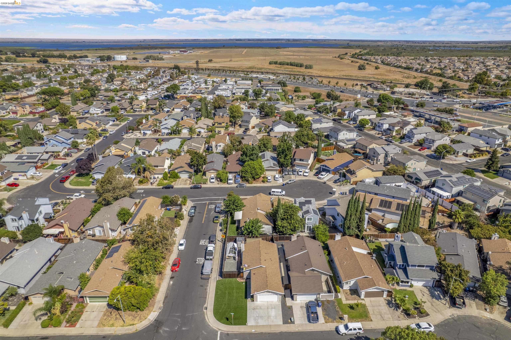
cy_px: 170
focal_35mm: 22
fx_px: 312
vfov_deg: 57.2
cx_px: 256
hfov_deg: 78.6
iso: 120
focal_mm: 8.38
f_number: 2.8
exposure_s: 1/500
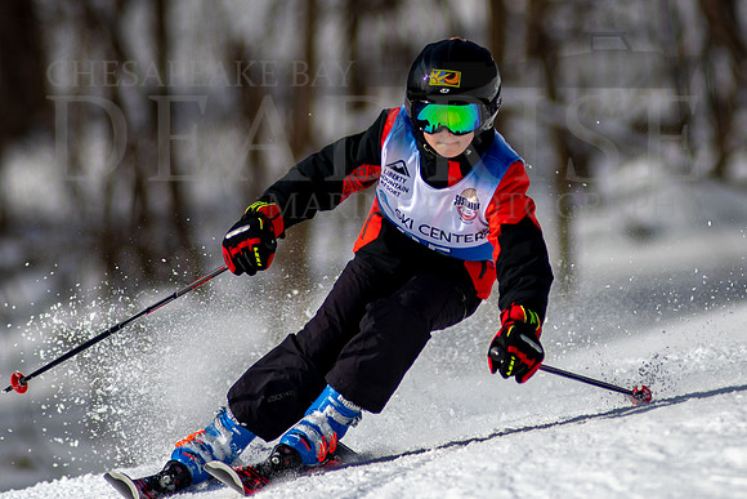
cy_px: 156
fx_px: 12832
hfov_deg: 3.3
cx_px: 457
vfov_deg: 2.2
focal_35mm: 618
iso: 100
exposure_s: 1/6400
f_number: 2.8
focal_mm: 300
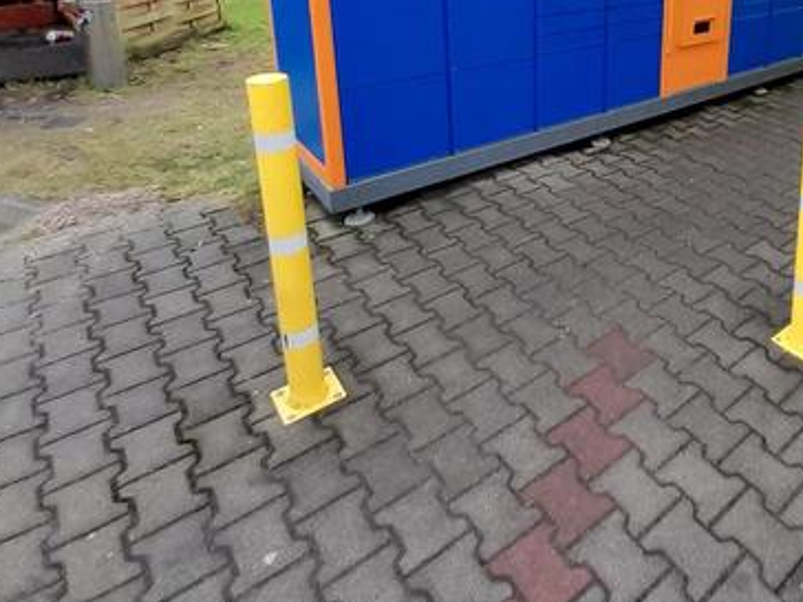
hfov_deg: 61.1
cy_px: 50
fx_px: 580
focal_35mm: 25
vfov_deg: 48.5
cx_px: 688
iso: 40
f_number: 2.2
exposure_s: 1/166
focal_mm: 1.13
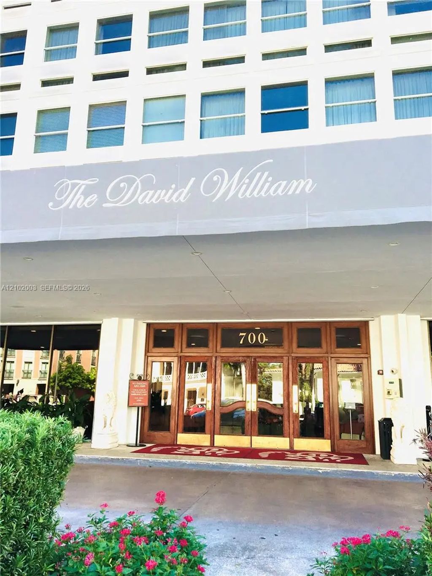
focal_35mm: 29
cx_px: 216
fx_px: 482
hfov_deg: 48.2
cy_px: 288
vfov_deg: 61.7
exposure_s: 1/285
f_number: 2.2
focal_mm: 4.15
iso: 25
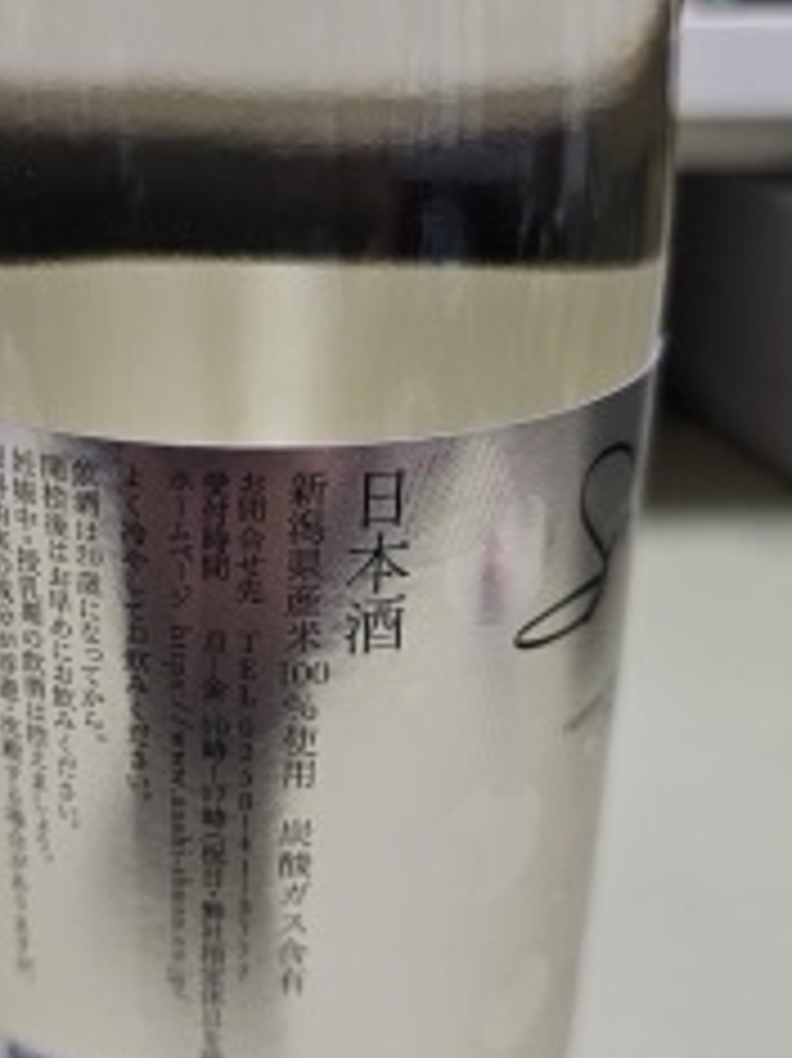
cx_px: 198
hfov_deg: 30.3
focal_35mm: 47
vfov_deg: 40.3
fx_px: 1435
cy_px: 617
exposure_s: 1/120
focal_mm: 6.3
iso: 500
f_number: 1.7
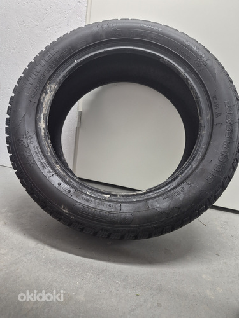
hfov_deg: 58.9
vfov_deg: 73.9
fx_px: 212
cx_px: 120
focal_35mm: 23
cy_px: 159
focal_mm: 5.4
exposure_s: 1/100
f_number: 1.8
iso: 320
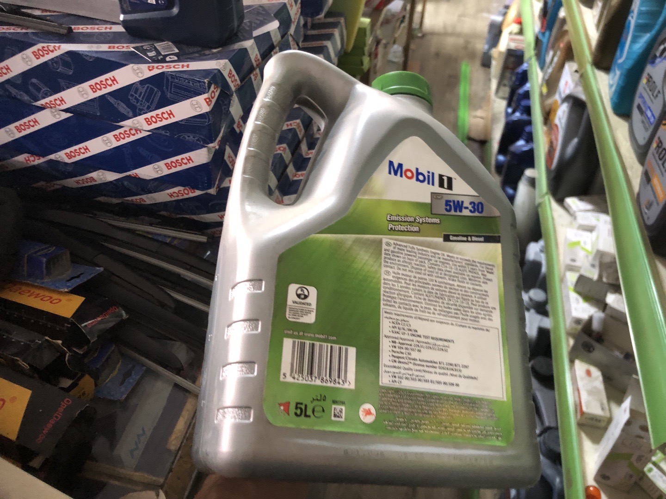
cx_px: 333
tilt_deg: -43.8
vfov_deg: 49.7
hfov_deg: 63.4
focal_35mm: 28
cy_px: 250
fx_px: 539
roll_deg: -1.6
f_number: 1.8
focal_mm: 4
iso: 100
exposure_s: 1/15
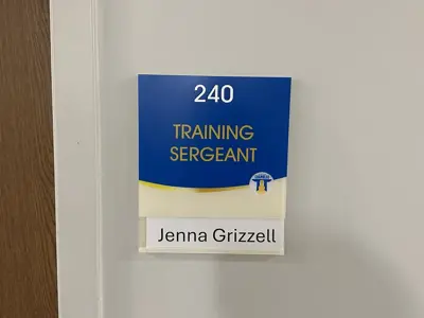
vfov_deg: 56.8
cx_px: 212
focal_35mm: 24
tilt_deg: -6.5
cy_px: 159
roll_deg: -0.5
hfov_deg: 71.6
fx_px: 294
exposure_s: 1/60
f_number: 1.78
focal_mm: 6.86
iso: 400
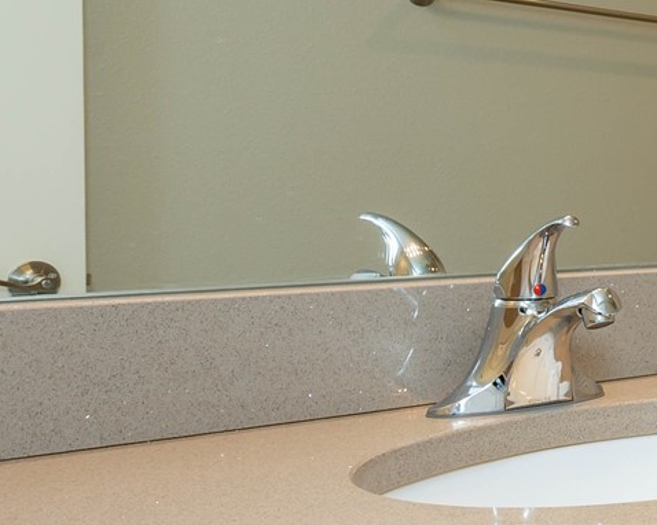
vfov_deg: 23.0
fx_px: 1285
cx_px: 1069
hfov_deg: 22.0
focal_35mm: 66
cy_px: 203
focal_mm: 15.5
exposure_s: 1/13
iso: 250
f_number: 10
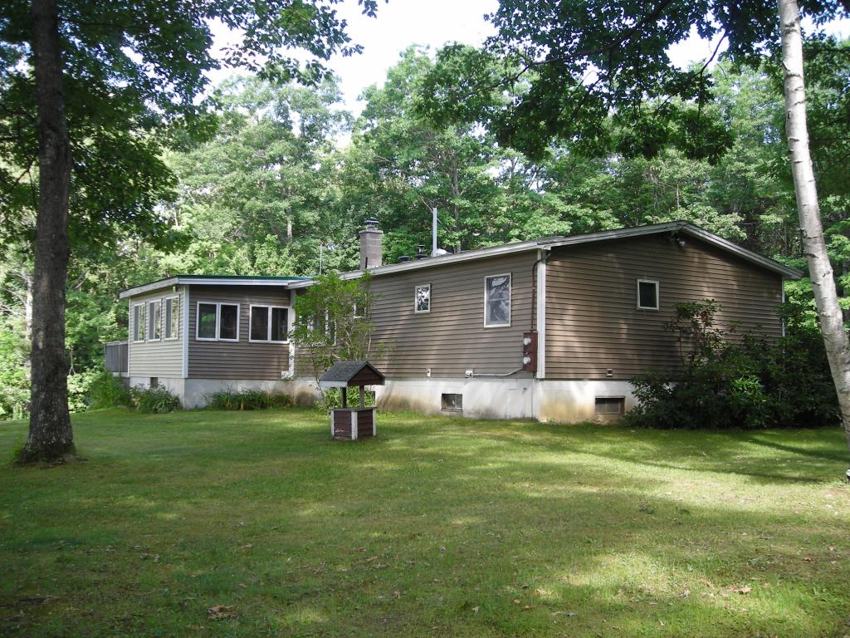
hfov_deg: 49.0
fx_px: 933
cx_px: 425
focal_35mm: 38
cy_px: 319
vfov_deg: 37.7
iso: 70
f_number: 3.2
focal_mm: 6.3
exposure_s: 1/80
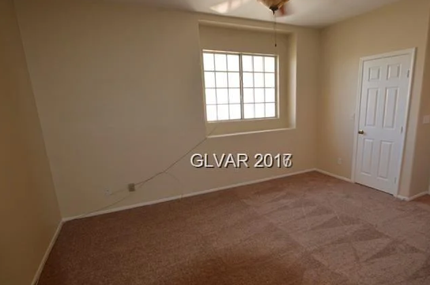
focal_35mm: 19
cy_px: 162
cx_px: 244
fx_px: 227
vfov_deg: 64.1
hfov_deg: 86.5
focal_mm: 10
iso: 720
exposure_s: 1/60
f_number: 3.5
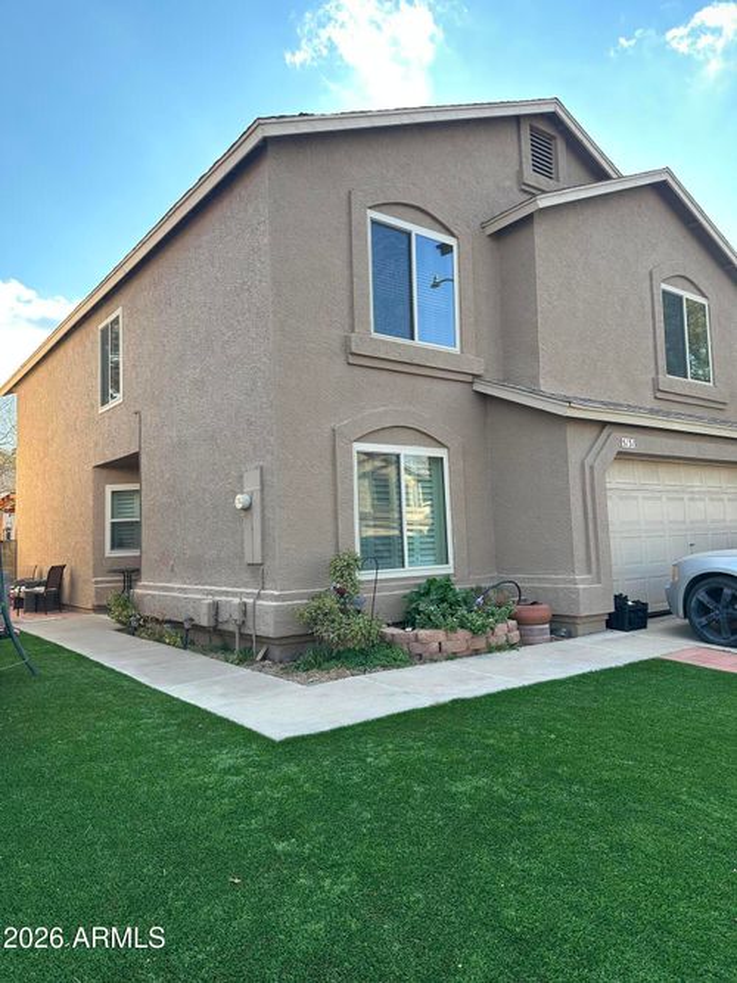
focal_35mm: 24
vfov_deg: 71.6
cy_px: 492
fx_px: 682
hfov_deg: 56.8
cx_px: 368
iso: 80
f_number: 1.78
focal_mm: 6.86
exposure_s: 1/797
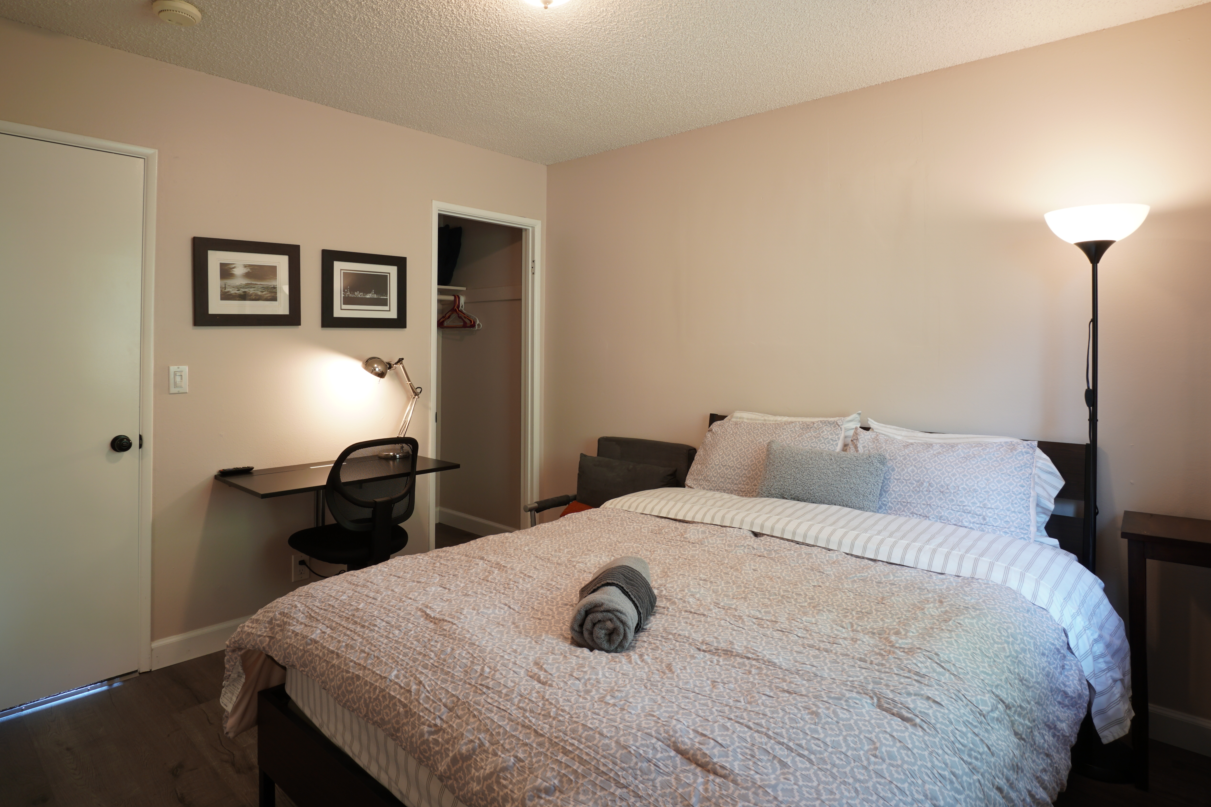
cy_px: 339
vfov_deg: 62.6
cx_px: 602
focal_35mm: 20
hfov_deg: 85.2
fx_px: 659
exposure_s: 1.3
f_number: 11
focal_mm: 11
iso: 100
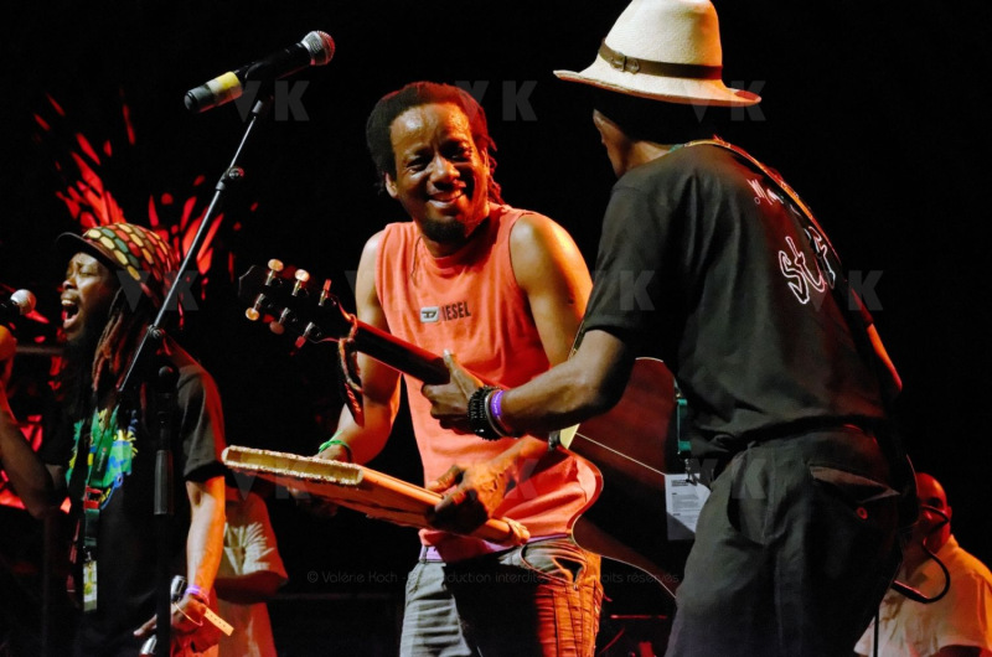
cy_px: 328
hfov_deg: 19.5
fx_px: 2888
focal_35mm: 105
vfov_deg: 13.0
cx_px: 496
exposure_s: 1/200
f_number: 9
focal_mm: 70
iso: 4000
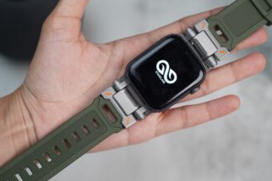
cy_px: 93
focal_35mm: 66
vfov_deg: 20.6
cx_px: 146
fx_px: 499
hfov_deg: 30.5
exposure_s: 1/60
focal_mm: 55
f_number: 4
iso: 640
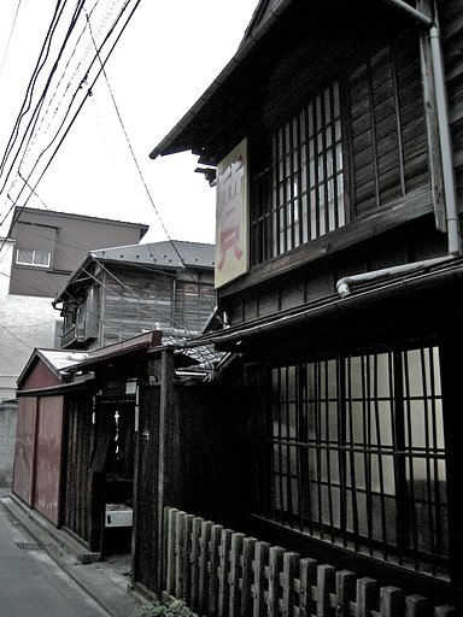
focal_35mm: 36
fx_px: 642
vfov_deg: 51.4
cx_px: 232
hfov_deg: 39.7
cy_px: 308
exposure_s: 1/34
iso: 400
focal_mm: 7.5
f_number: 2.7
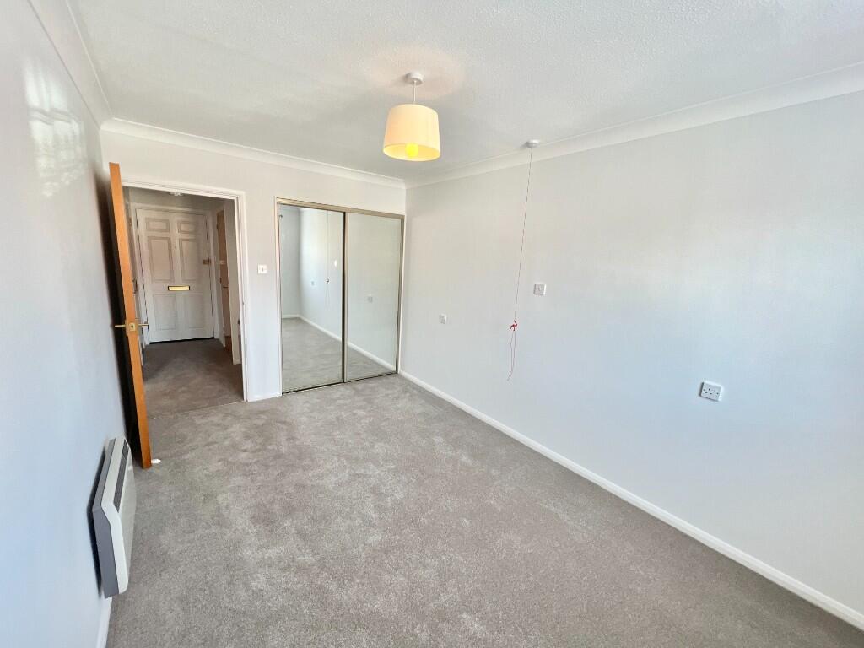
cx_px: 432
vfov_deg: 89.9
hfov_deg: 106.2
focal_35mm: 13
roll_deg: -3.1
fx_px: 324
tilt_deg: -11.3
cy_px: 324
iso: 50
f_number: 1.8
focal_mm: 1.57
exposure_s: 1/33
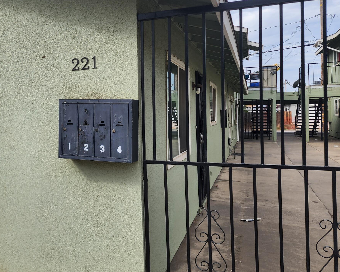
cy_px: 118
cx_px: 80
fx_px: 382
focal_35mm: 38
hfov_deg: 46.0
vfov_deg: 39.1
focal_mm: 6.4
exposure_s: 1/748
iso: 12
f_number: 1.8
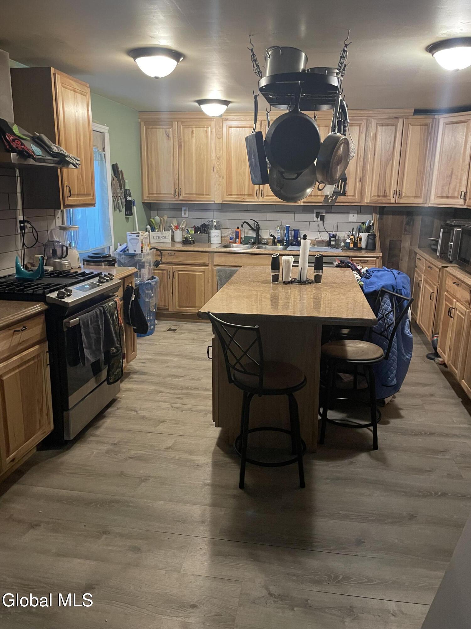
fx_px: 472
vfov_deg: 67.3
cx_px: 236
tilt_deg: -14.0
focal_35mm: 26
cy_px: 314
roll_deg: -0.1
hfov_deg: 53.1
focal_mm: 4.2
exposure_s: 1/40
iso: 500
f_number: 1.6
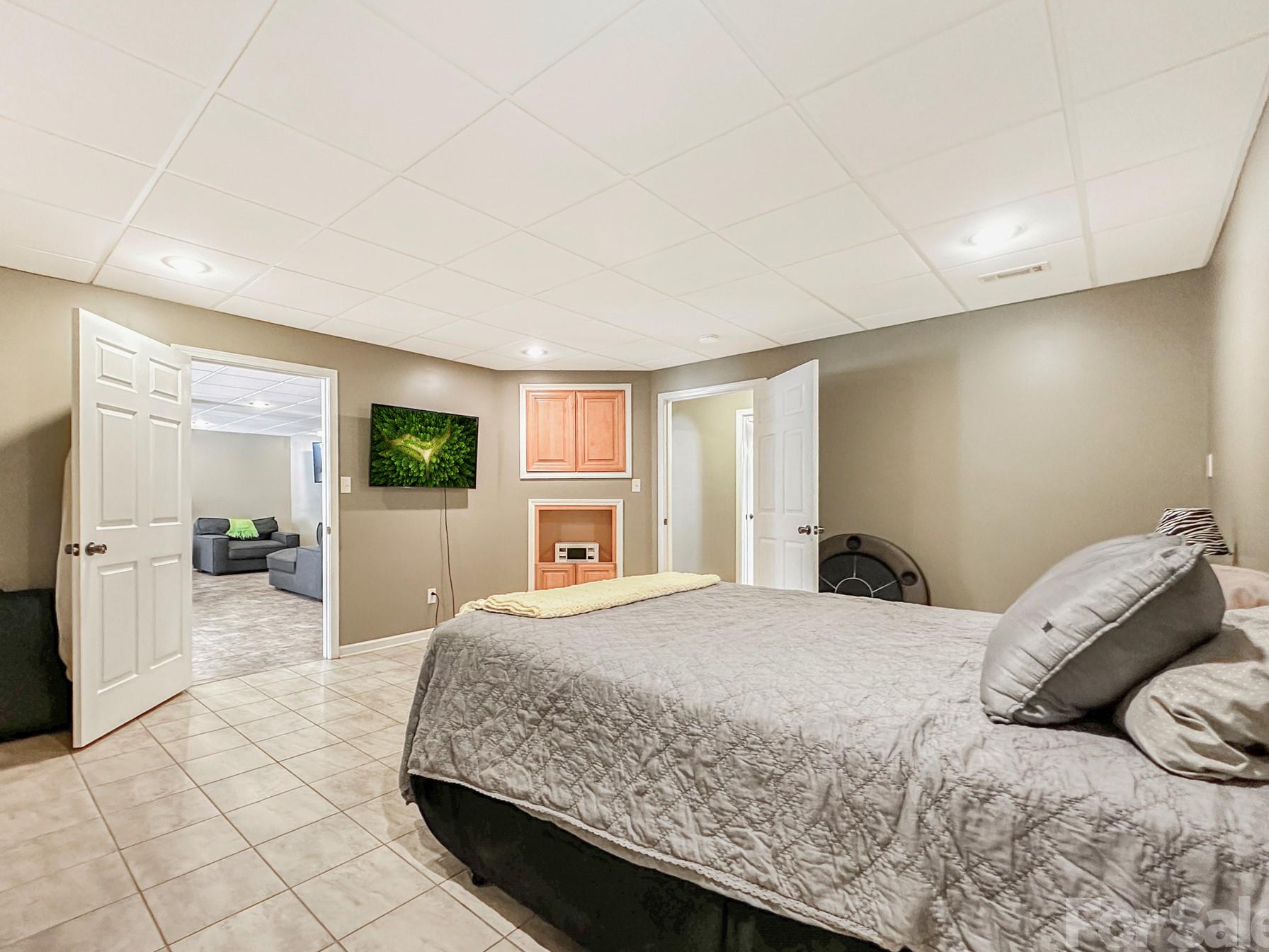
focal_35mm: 16
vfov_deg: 78.1
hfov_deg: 94.1
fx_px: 587
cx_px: 567
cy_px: 493
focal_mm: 2.22
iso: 500
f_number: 2.2
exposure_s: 1/60
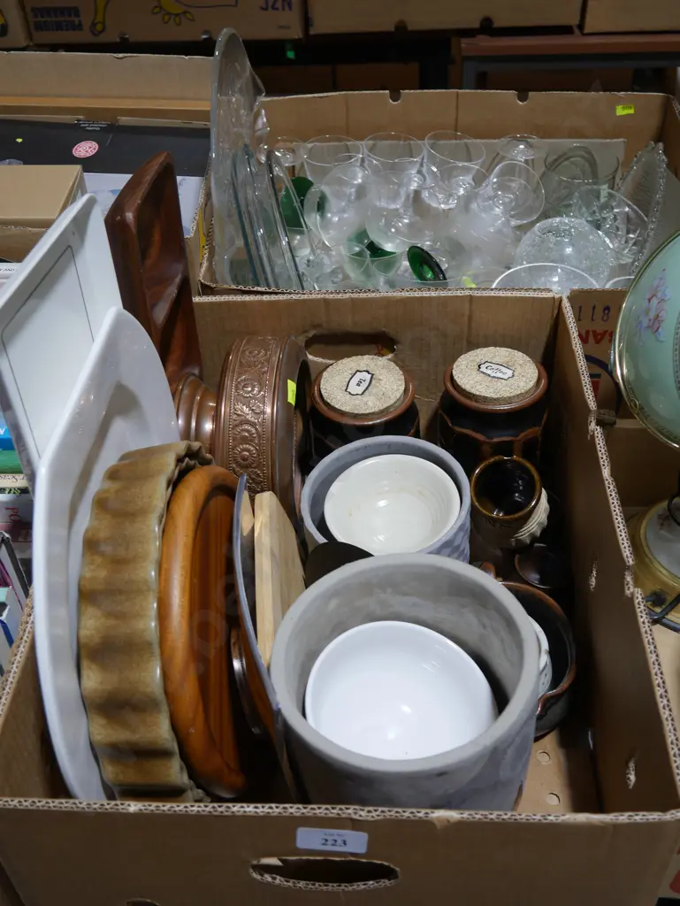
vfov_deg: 49.0
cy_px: 453
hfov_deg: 37.8
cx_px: 340
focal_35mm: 38
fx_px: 994
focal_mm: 19
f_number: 4.1
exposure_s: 1/80
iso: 200
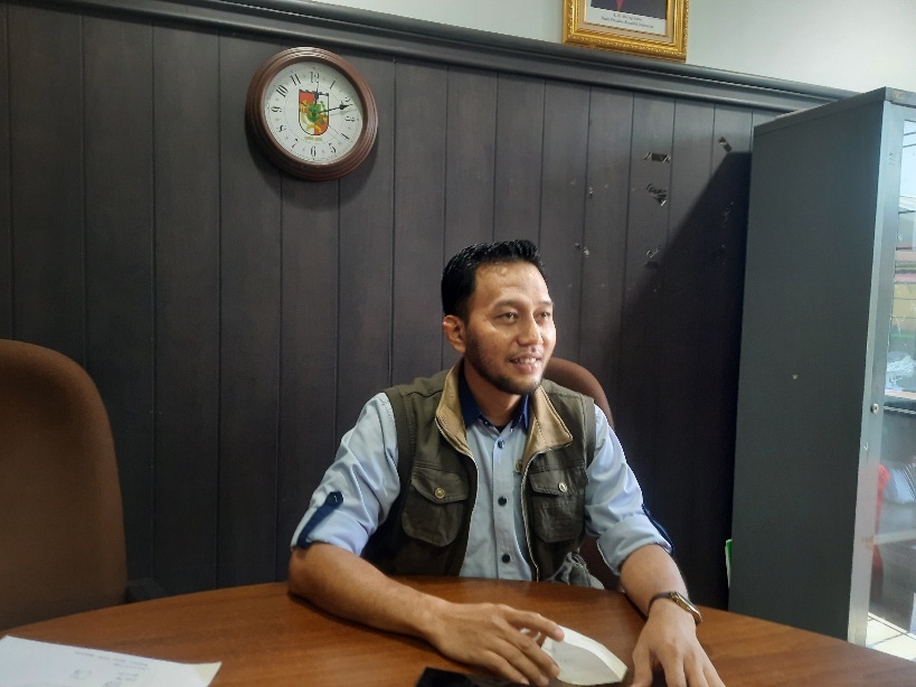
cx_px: 458
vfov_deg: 56.8
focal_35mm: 24
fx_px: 635
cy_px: 344
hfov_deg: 71.6
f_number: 1.8
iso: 320
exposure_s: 1/33
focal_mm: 5.23
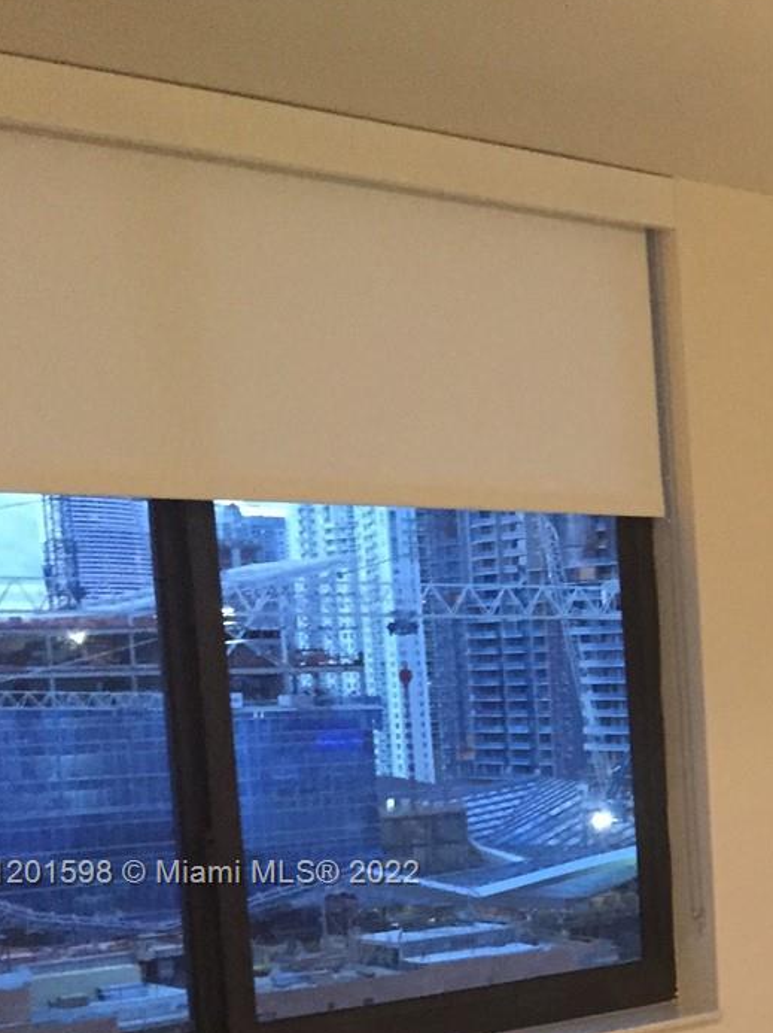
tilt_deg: -6.4
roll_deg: +0.9
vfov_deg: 28.2
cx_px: 1135
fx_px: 1997
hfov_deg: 19.3
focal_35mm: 67
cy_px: 875
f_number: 2.2
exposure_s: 1/15
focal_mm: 4.15
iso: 320
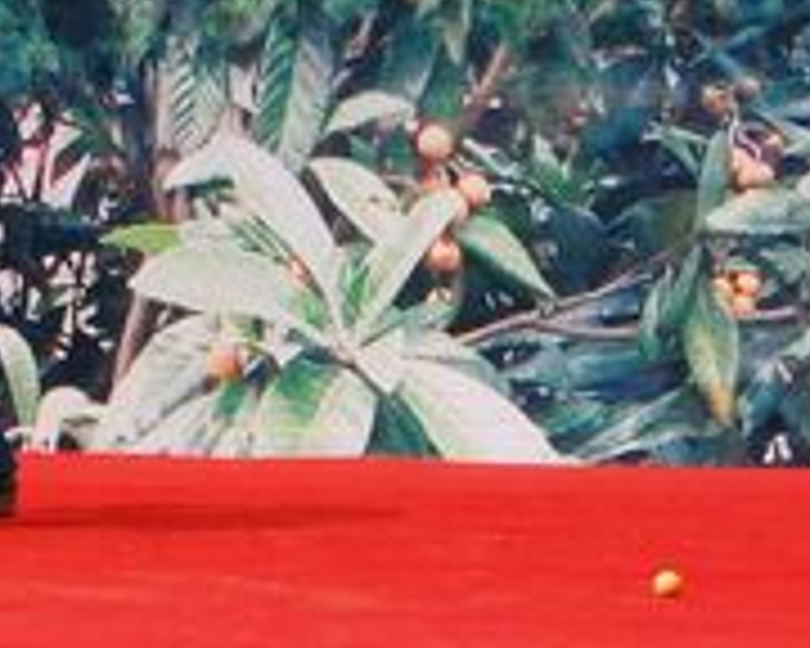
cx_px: 396
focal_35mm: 137
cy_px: -2
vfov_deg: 11.1
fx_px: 3292
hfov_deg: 14.0
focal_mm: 35
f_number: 14
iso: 1600
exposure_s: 1/800
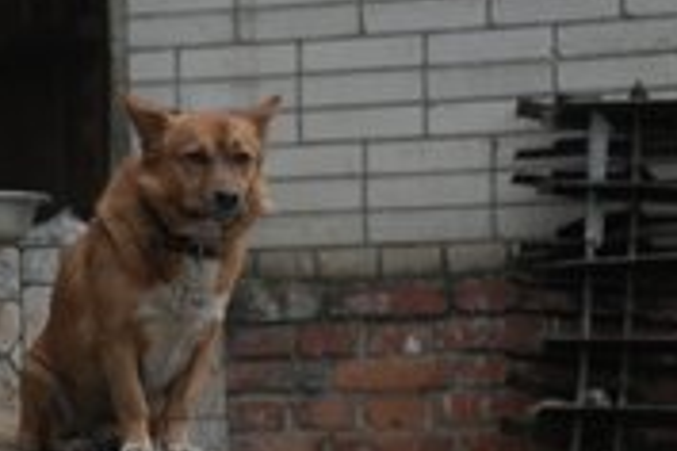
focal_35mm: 158
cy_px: 300
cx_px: -76
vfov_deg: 8.7
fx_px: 2971
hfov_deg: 12.8
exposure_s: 1/160
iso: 500
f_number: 2.8
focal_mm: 70
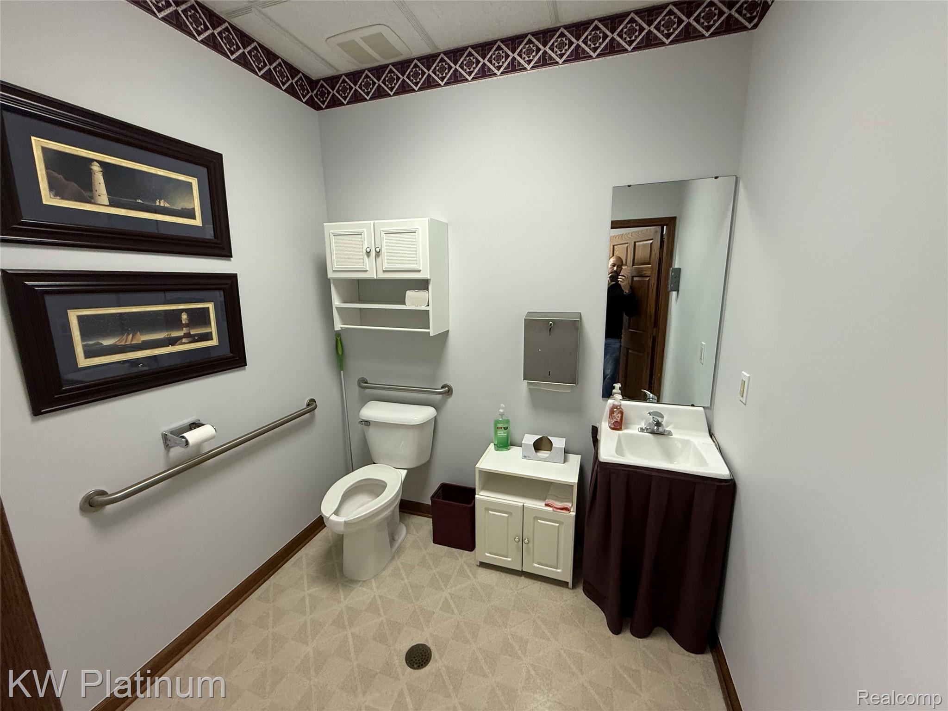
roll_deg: +1.6
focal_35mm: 14
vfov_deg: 85.7
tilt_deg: -10.7
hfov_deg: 102.1
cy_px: 356
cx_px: 474
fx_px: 383
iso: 320
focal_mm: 2.22
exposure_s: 1/60
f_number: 2.2
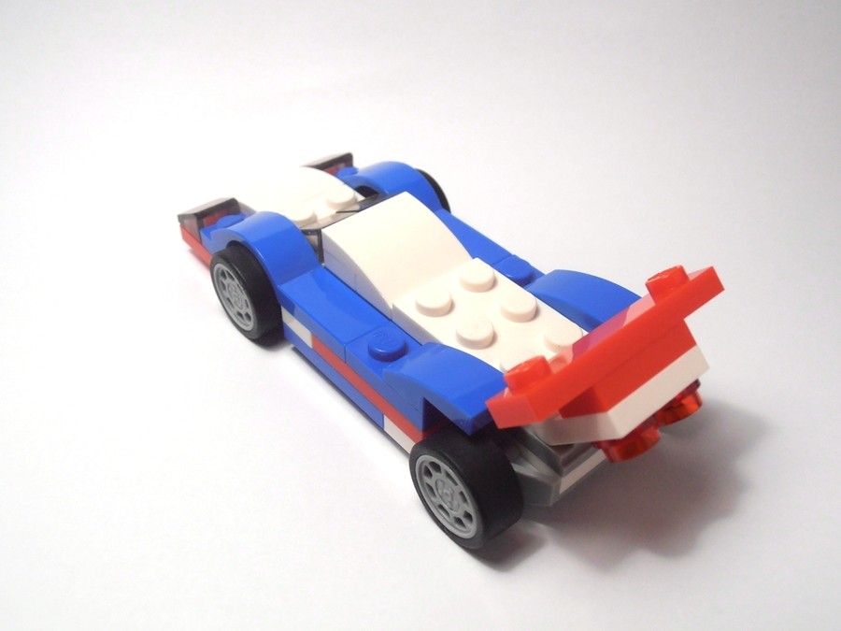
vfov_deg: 38.7
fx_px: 899
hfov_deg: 50.1
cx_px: 420
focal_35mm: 37
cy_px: 316
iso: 80
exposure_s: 1/100
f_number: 3.9
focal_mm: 6.61
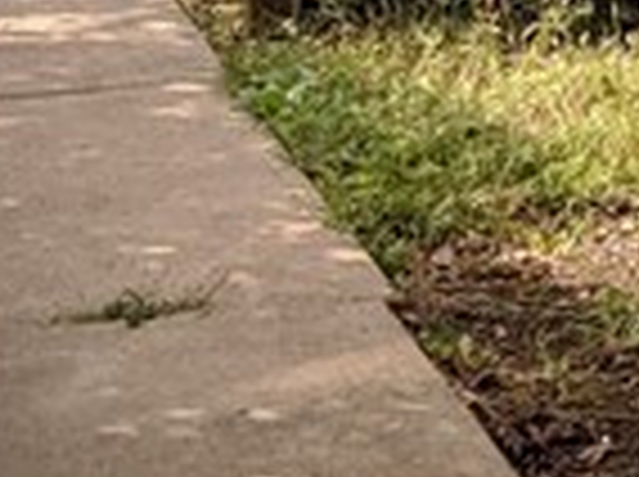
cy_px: -796
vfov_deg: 7.0
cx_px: 1305
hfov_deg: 9.5
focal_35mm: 195
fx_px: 3594
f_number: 1.8
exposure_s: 1/2342
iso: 57
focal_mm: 4.44
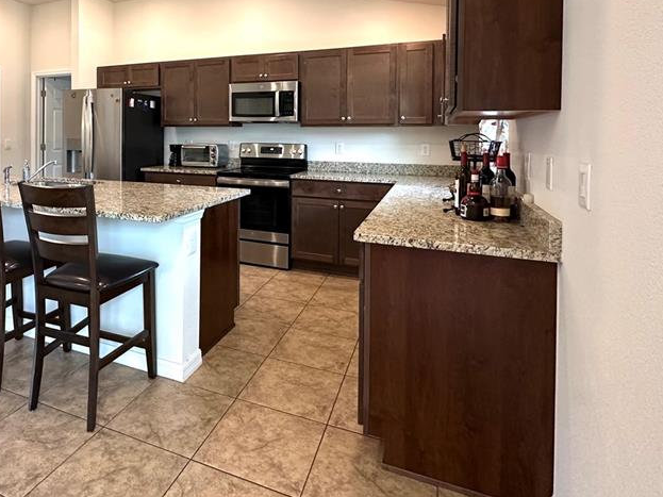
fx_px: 440
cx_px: 228
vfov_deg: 56.7
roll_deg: -0.6
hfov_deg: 72.0
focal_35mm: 23
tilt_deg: -0.3
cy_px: 140
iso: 320
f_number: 2.2
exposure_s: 1/120
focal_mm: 2.22
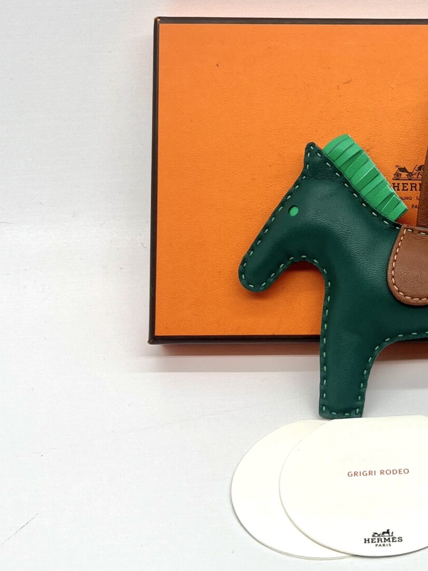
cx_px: 425
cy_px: 220
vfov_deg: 31.6
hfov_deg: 23.1
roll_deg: +0.7
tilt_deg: -29.1
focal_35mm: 61
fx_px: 1006
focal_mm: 5.7
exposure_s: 1/230
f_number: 1.5
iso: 40
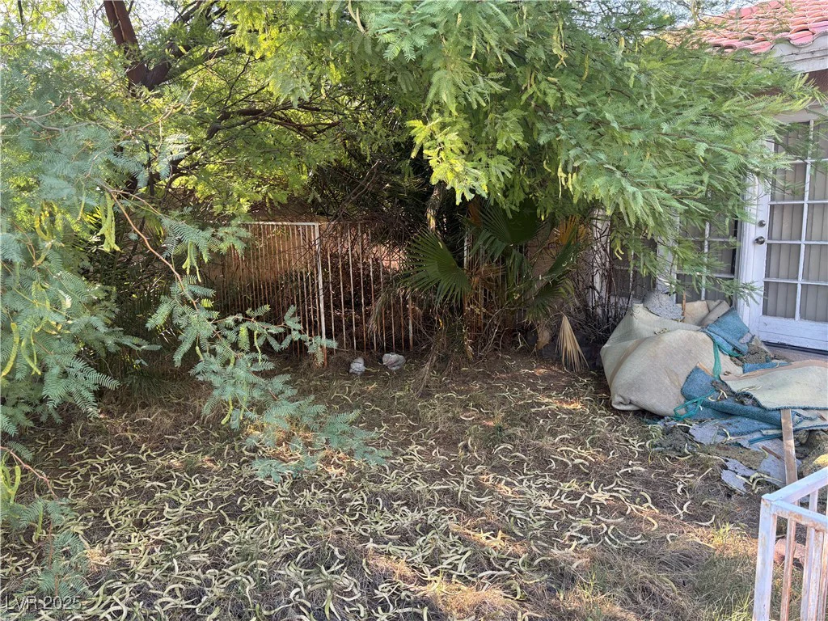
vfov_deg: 53.1
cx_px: 414
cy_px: 310
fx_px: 622
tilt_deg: -8.7
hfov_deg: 67.3
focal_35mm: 26
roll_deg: +1.5
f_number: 1.6
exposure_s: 1/121
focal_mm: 5.96
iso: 50
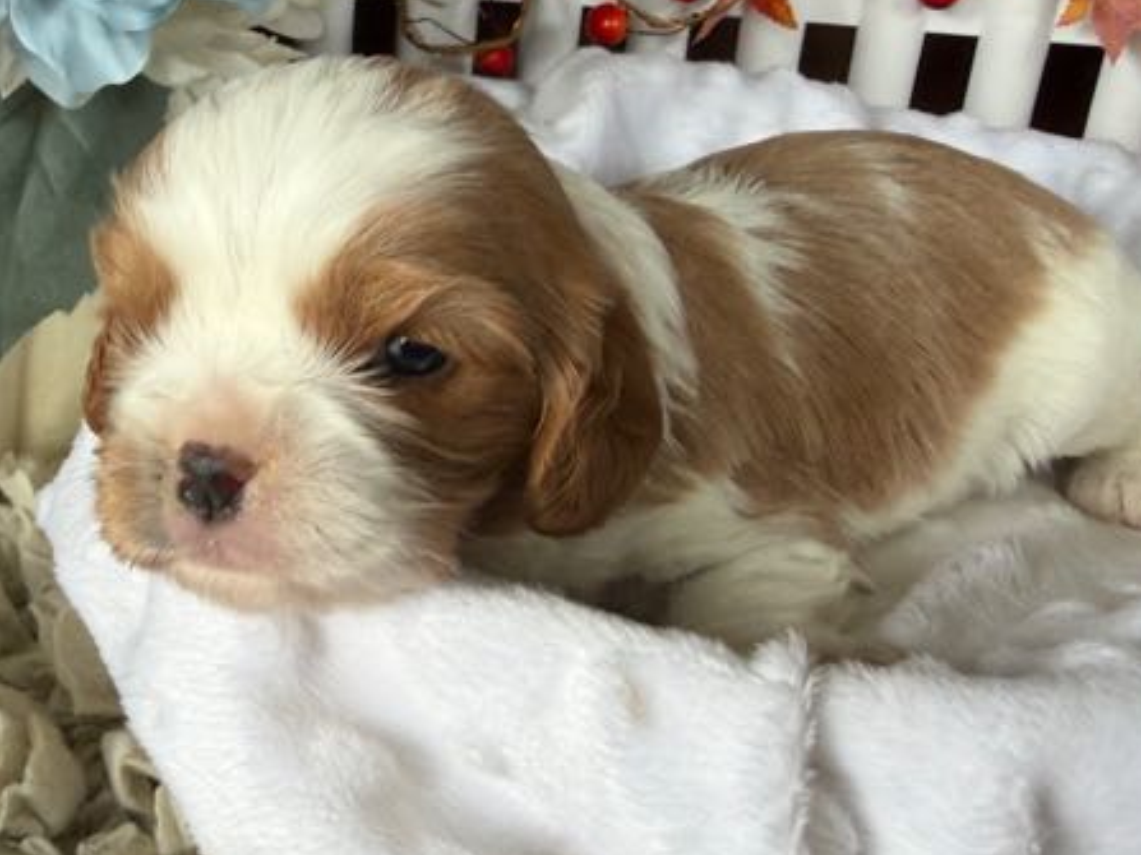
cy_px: 327
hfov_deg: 43.1
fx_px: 1417
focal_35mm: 43
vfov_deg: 33.4
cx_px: 360
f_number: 2.2
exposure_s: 1/121
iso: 125
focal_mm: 2.22
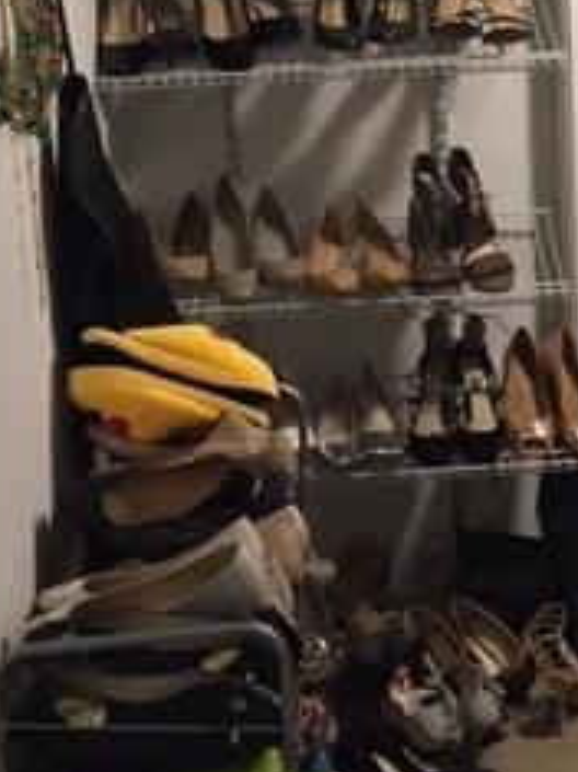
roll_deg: +1.7
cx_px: 483
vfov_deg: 24.5
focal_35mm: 79
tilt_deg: -9.2
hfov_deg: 18.4
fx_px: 1760
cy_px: 217
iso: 250
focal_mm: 4.15
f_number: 2.2
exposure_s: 1/33
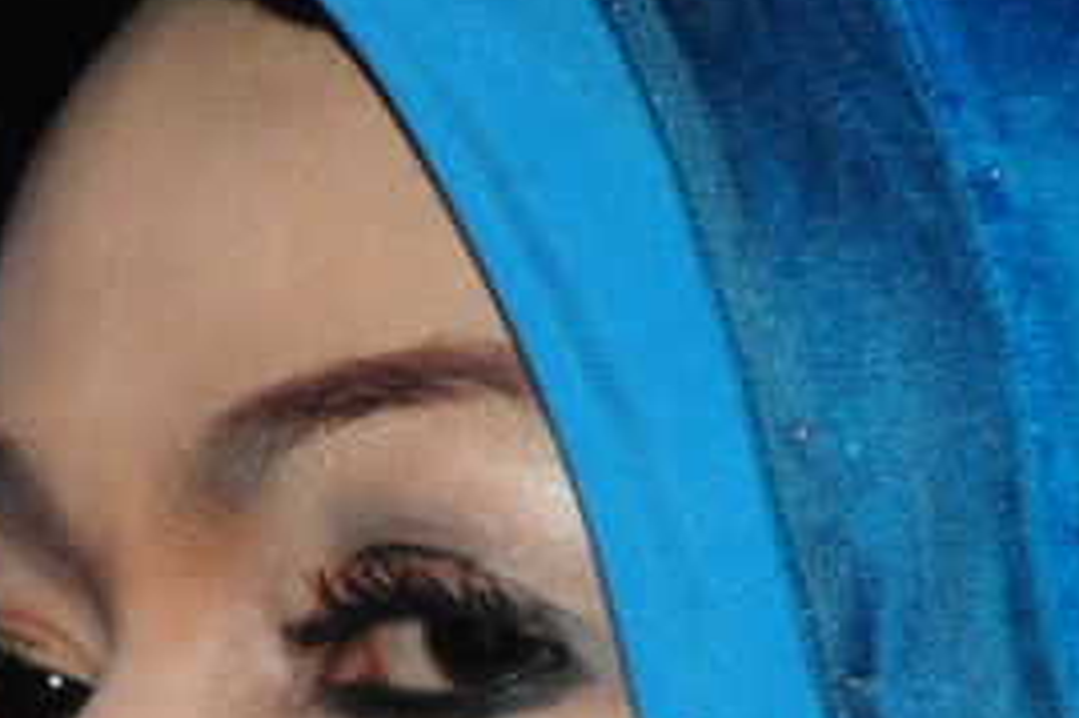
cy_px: 1203
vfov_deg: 1.2
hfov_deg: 1.8
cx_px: 325
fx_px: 34206
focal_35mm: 1142
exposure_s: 1/200
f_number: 5.6
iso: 1000
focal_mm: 200
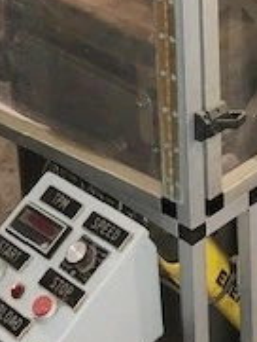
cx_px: 257
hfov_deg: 14.7
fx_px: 979
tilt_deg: -21.1
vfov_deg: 19.0
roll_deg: +0.8
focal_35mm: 99
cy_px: -42
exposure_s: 1/12
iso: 80
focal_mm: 4
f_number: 1.8
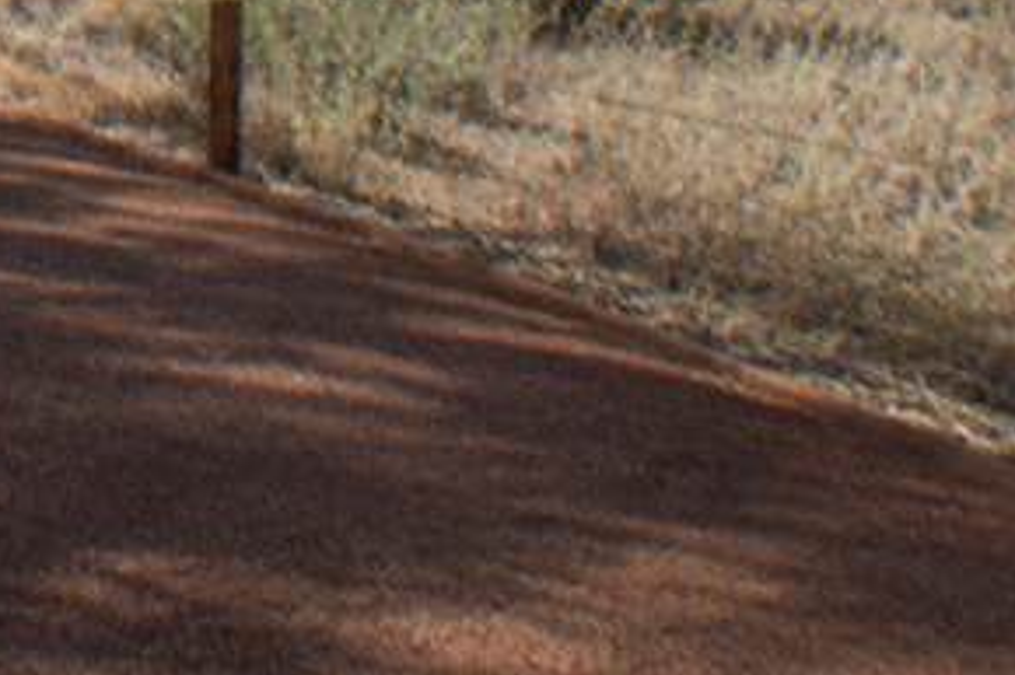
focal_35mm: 169
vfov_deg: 8.0
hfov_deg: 11.8
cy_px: -171
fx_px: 4762
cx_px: -312
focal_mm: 49
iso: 800
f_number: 4
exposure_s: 1/2000
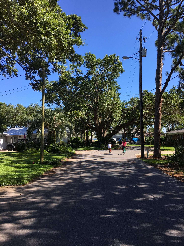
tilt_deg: +3.8
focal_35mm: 29
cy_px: 123
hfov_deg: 48.2
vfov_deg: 61.7
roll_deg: -0.2
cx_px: 92
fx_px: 206
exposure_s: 1/705
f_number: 2.2
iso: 25
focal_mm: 4.15
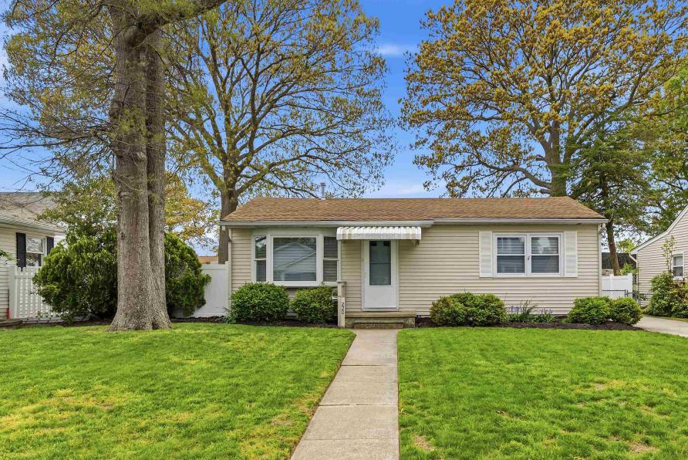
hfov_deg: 63.1
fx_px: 555
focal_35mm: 29
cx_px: 411
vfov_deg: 44.9
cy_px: 265
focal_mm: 24
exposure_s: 1/200
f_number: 7.1
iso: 640
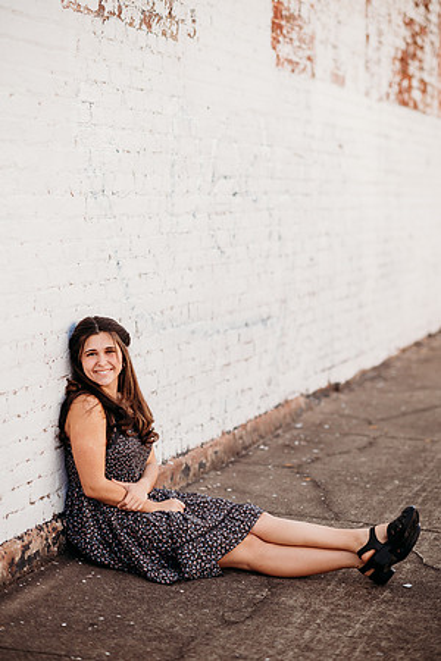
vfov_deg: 23.9
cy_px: 330
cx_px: 220
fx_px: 1562
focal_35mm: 85
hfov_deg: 16.1
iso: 100
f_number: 2.2
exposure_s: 1/800
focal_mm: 85
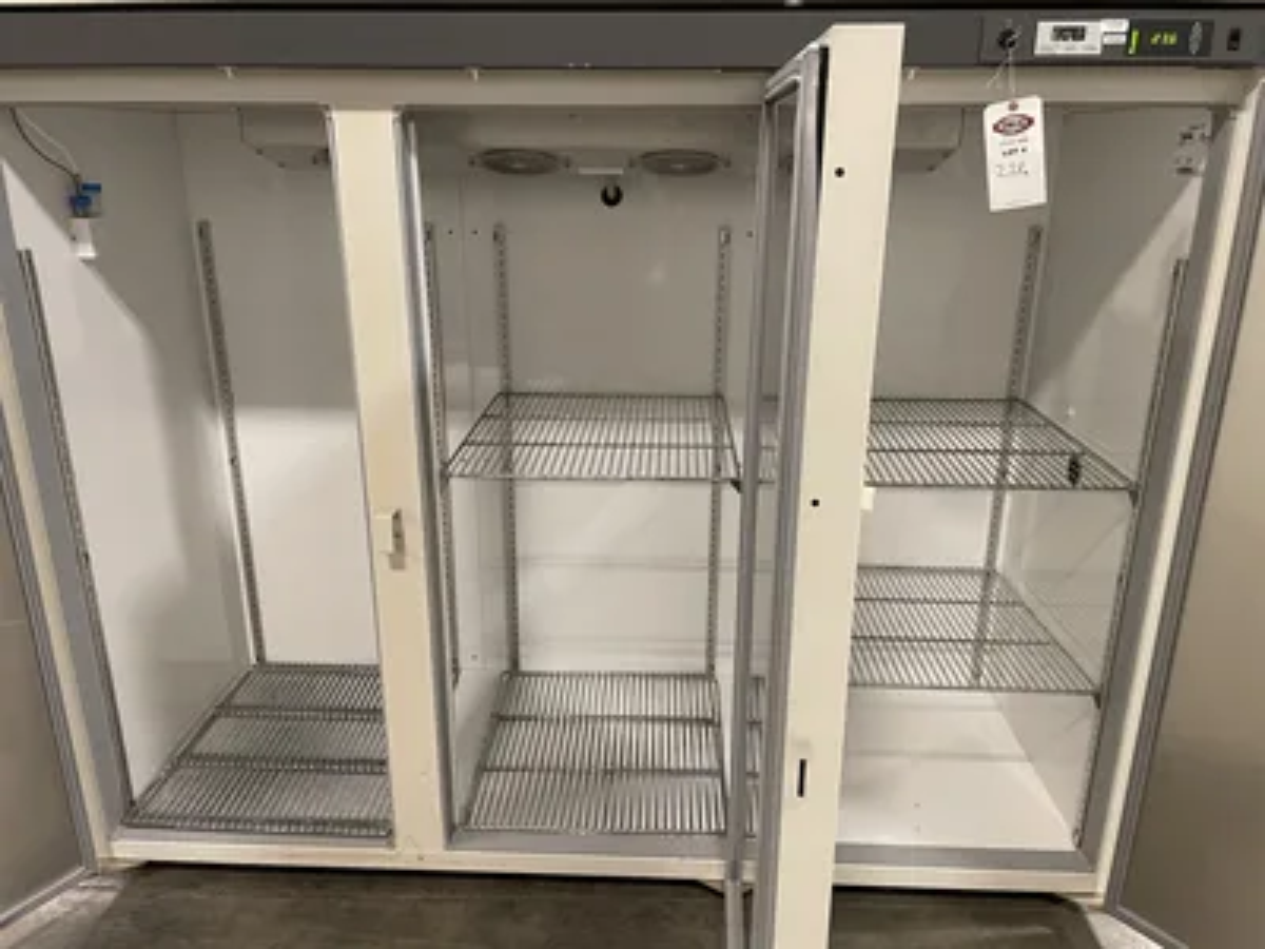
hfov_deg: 67.3
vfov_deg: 53.1
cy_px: 474
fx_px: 950
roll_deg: +0.2
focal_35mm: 26
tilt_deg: -18.1
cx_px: 632
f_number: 1.6
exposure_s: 1/60
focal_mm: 4.2
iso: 500
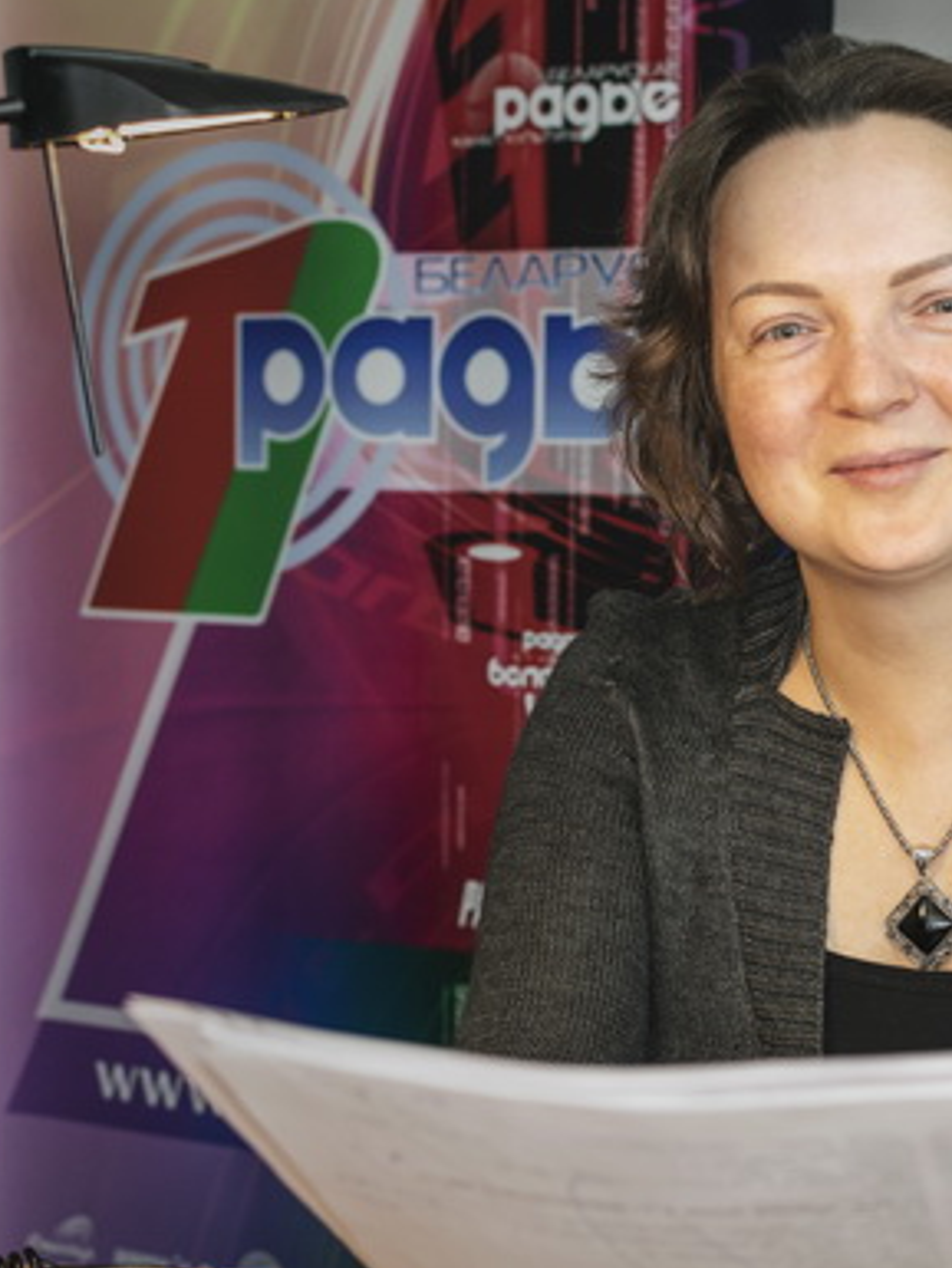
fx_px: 2812
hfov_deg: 19.0
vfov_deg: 25.4
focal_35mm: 77
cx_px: 759
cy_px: 632
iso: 200
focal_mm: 35
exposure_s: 1/160
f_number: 4.5
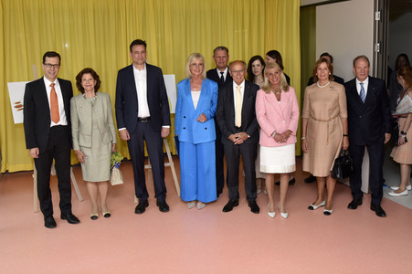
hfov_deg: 73.8
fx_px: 274
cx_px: 206
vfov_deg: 53.1
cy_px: 137
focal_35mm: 24
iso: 2000
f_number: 8
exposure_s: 1/250
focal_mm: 24
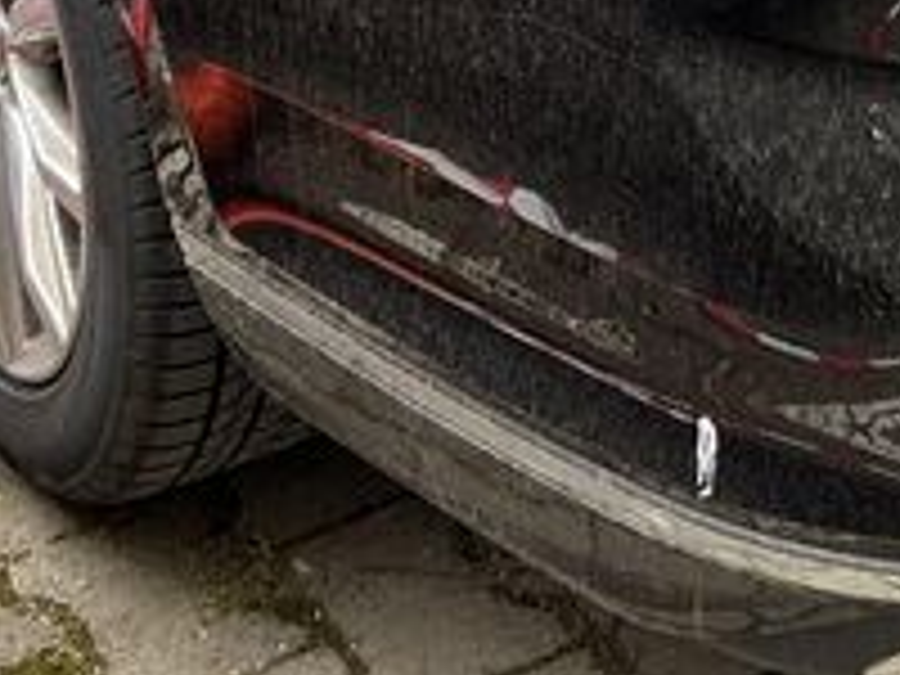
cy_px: -418
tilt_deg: -20.7
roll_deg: -2.9
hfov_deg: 17.2
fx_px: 2912
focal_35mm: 112
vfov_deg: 12.4
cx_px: 855
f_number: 1.8
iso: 20
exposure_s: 1/221
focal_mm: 3
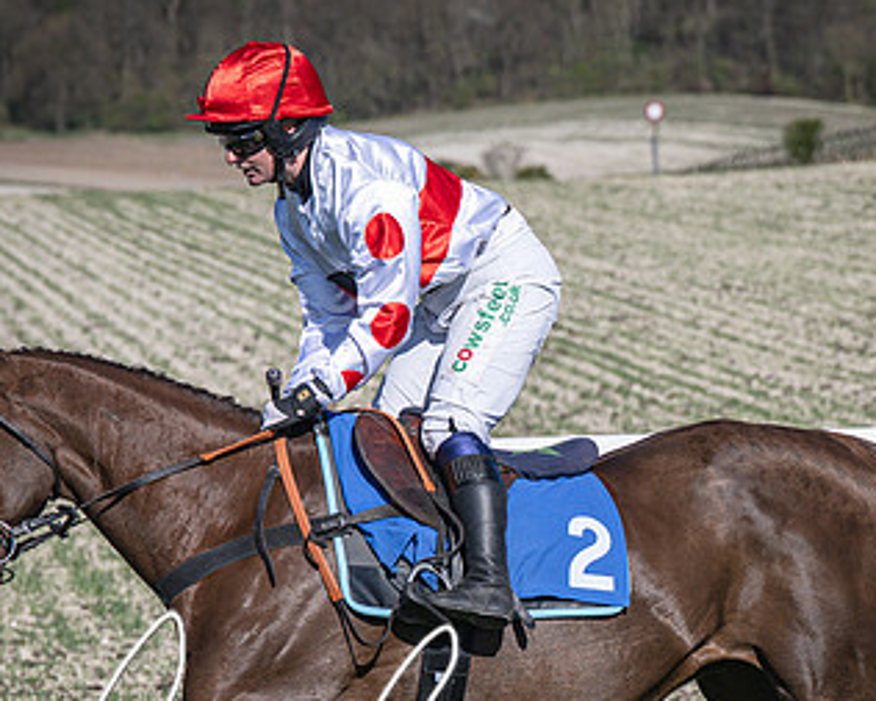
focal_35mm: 290
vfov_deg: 5.3
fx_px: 7521
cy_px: 551
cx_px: 317
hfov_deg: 6.7
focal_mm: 87
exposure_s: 1/3200
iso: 200
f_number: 4
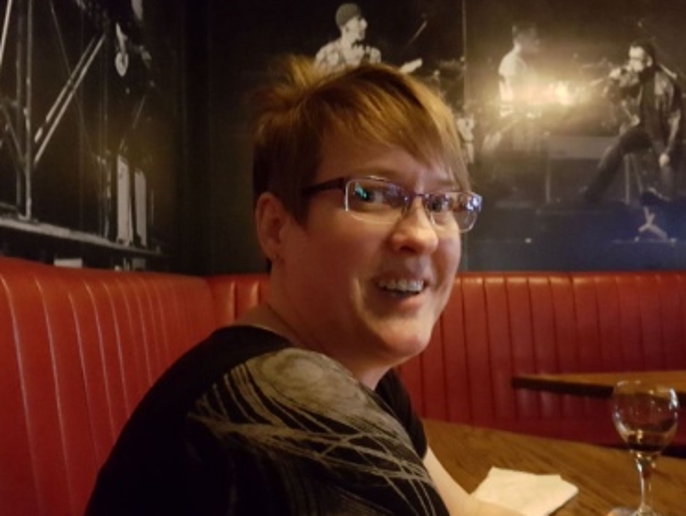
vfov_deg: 49.8
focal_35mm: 28
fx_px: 555
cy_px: 264
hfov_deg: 63.4
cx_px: 349
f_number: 1.7
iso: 1250
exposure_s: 1/10
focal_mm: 4.2
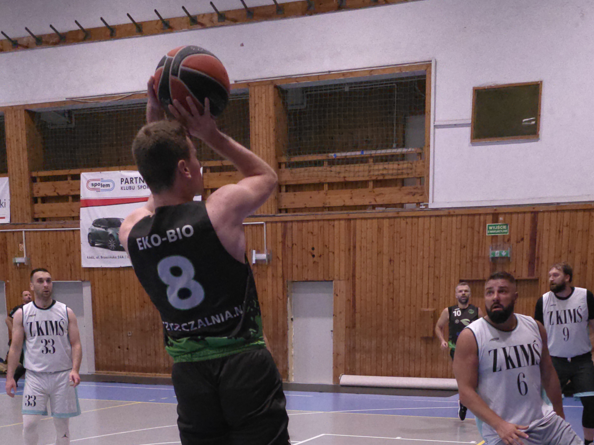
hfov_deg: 44.5
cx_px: 229
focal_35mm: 42
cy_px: 375
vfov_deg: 33.1
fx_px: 721
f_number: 1.7
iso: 1600
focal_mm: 6.3
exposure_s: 1/769
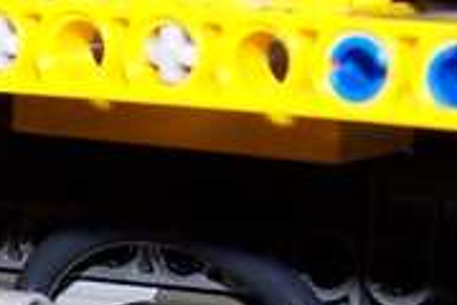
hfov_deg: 11.4
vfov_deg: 7.6
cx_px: -94
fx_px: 2234
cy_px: 475
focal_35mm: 176
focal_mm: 6.3
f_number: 2.8
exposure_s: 1/60
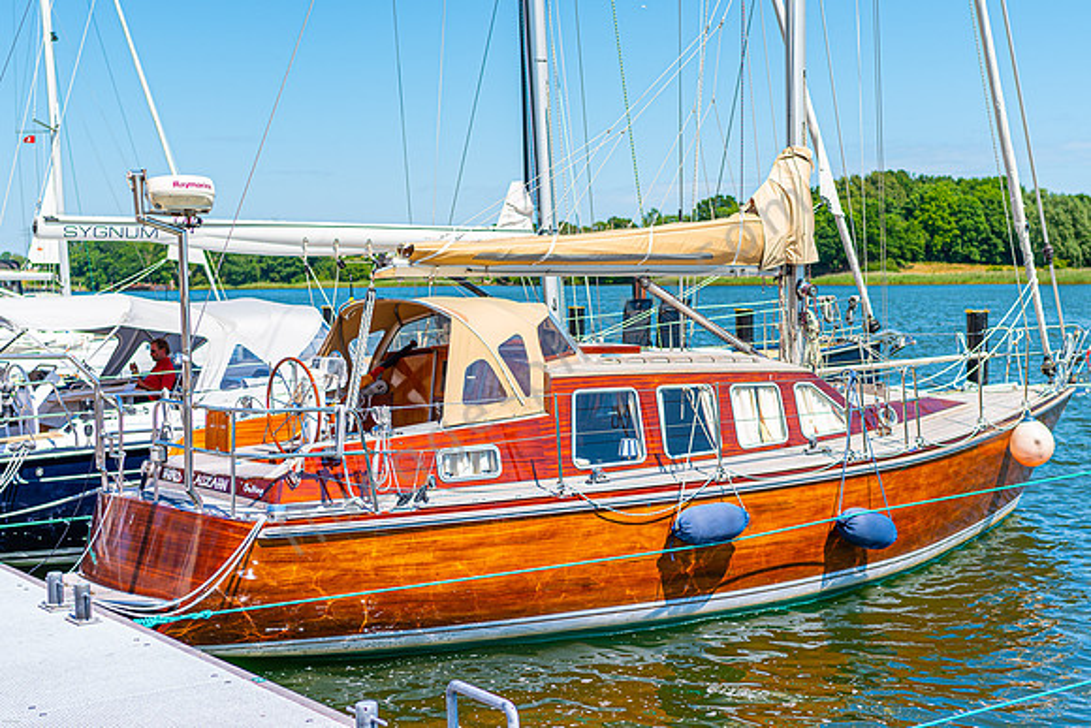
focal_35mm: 52
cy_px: 364
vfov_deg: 26.0
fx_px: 1576
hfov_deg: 38.2
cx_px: 546
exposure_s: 1/1250
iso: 100
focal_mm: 35
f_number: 2.2
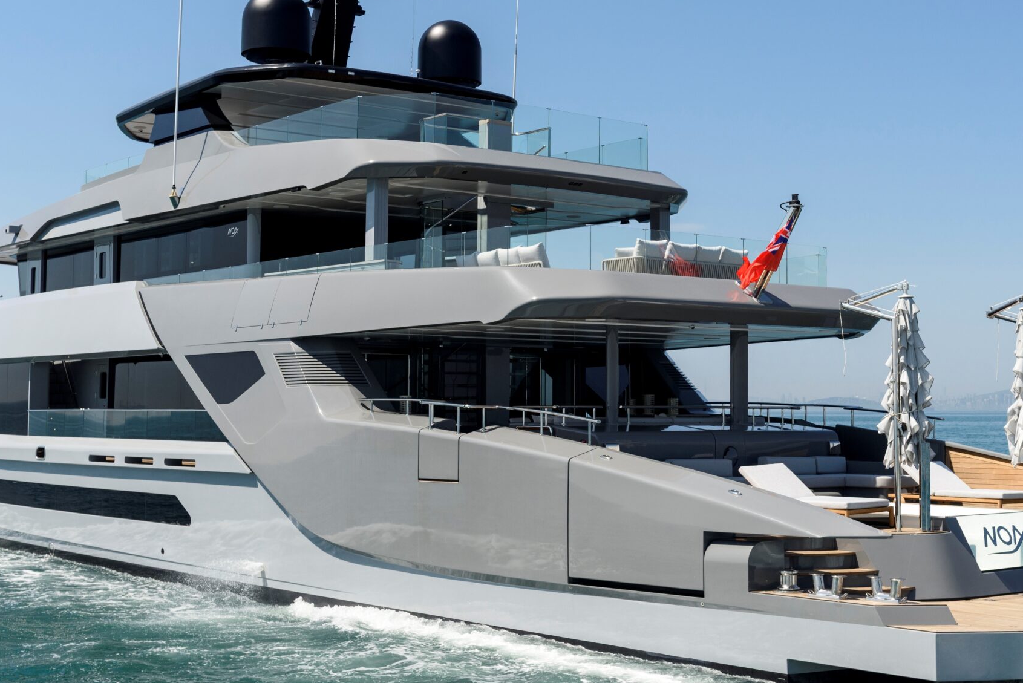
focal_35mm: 53
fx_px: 1507
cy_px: 256
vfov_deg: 25.5
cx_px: 597
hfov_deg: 37.4
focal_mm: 35
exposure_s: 1/640
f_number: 6.3
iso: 200
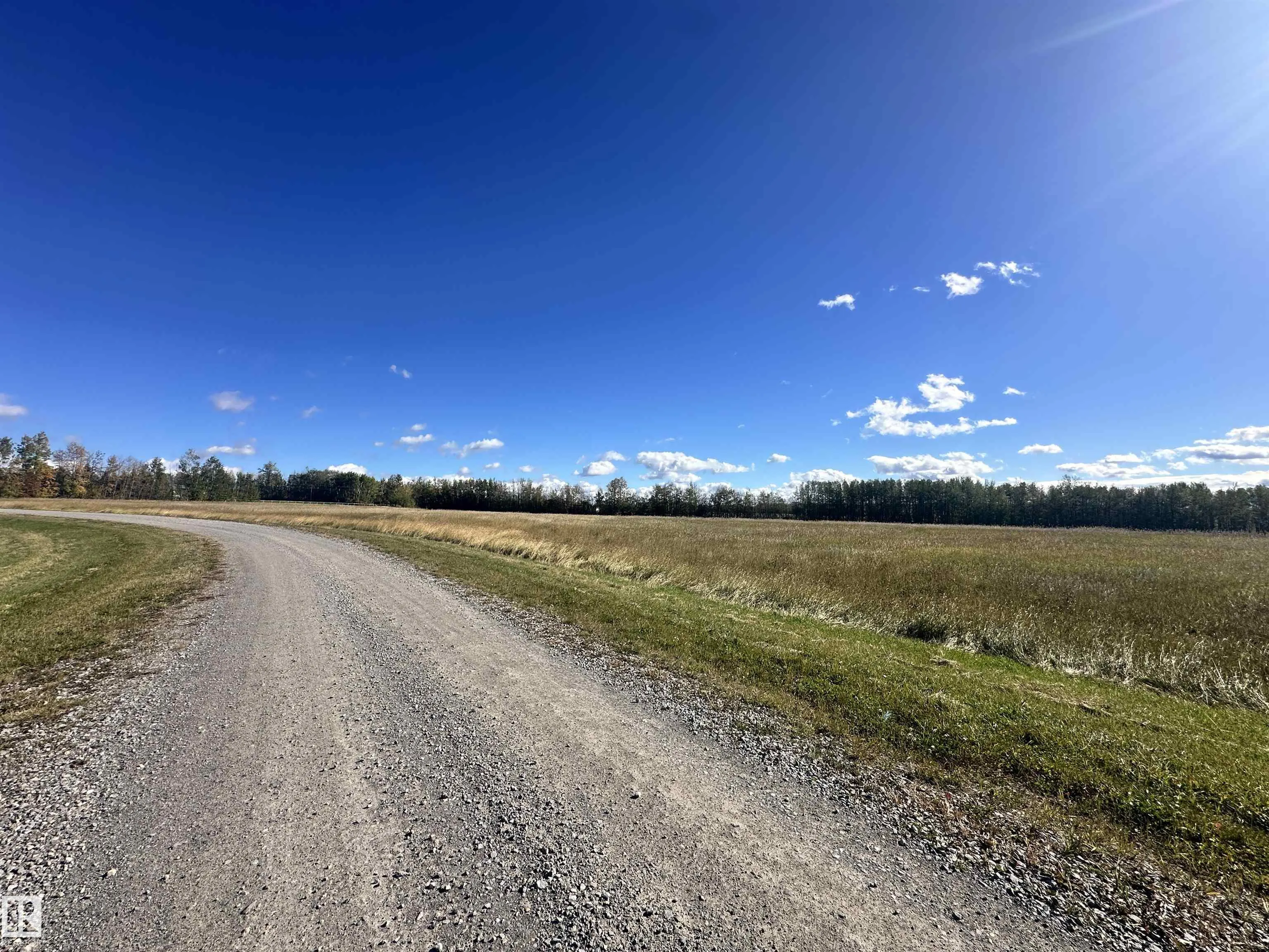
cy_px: 476
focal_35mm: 14
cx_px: 634
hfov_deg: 102.1
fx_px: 513
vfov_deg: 85.7
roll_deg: +0.9
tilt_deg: +4.3
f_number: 2.2
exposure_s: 1/2564
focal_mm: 2.22
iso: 50
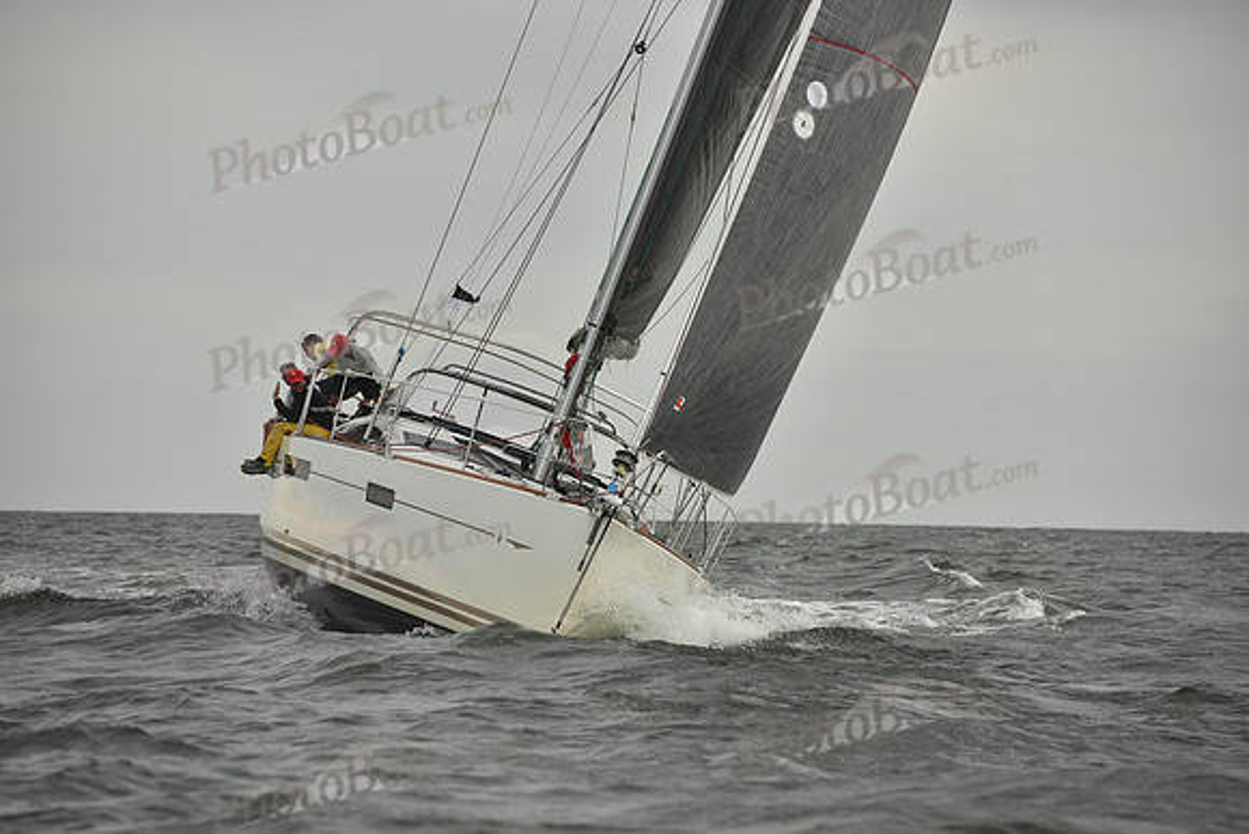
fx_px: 6940
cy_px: 417
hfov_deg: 10.3
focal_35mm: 200
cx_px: 624
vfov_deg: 6.9
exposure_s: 1/640
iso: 500
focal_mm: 200
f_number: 6.3
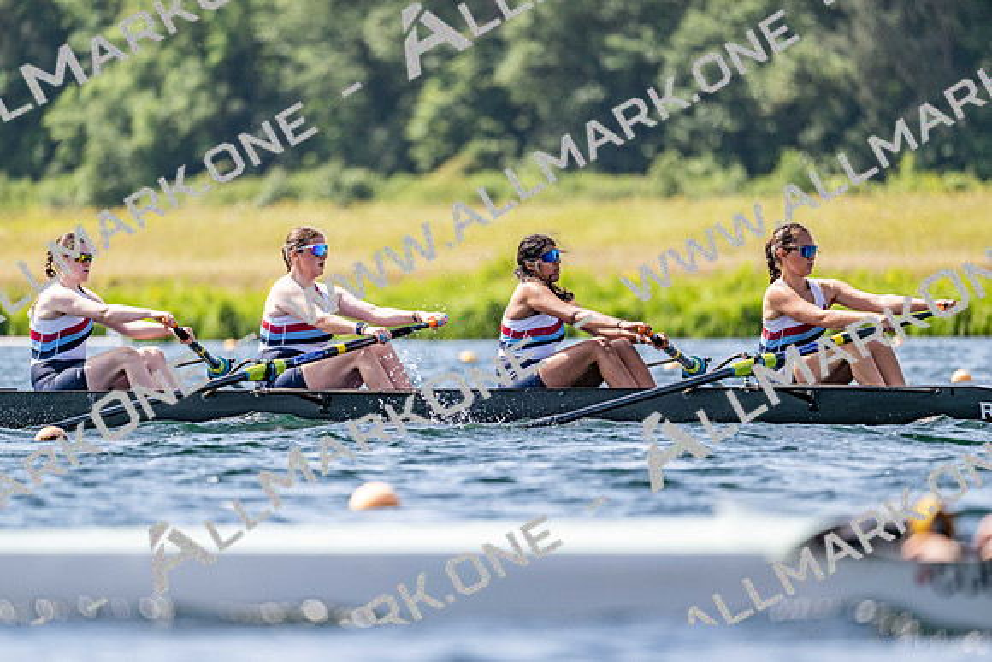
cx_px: 496
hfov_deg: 5.2
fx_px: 11024
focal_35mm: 400
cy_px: 331
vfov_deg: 3.4
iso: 360
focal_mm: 400
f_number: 4.5
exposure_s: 1/2500
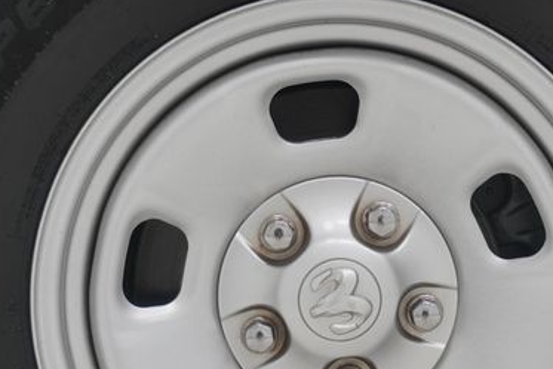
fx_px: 1583
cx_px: 342
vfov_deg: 13.2
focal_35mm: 103
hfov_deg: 19.8
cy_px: 310
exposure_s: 1/160
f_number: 5.6
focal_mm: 40
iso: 400
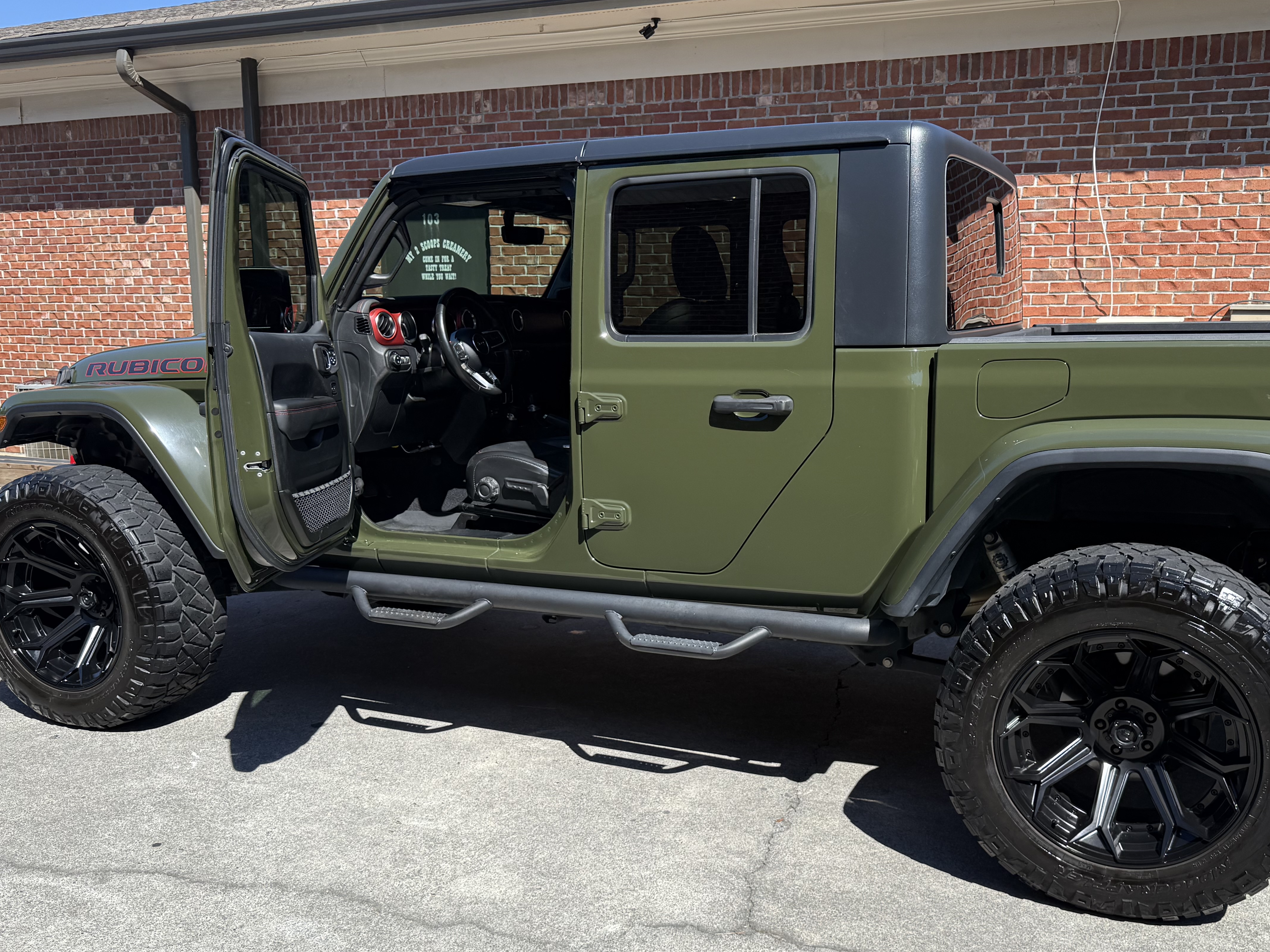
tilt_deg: -10.7
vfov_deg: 43.9
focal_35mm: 32
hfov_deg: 56.6
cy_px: 579
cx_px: 719
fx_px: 1174
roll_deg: +0.1
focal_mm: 6.76
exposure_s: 1/3021
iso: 80
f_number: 1.78
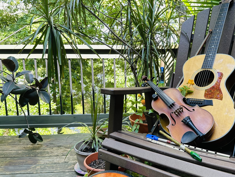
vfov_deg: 42.7
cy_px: 106
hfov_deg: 55.0
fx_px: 224
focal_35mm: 33
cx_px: 139
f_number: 1.78
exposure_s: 1/121
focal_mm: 6.86
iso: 64
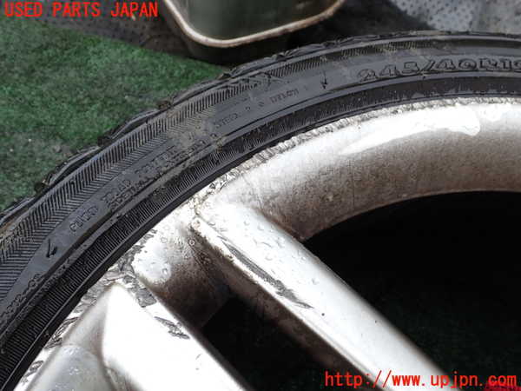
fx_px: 452
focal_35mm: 30
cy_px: 196
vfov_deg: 46.8
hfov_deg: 60.0
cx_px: 260
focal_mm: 5.4
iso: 100
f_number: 3.2
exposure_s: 1/200
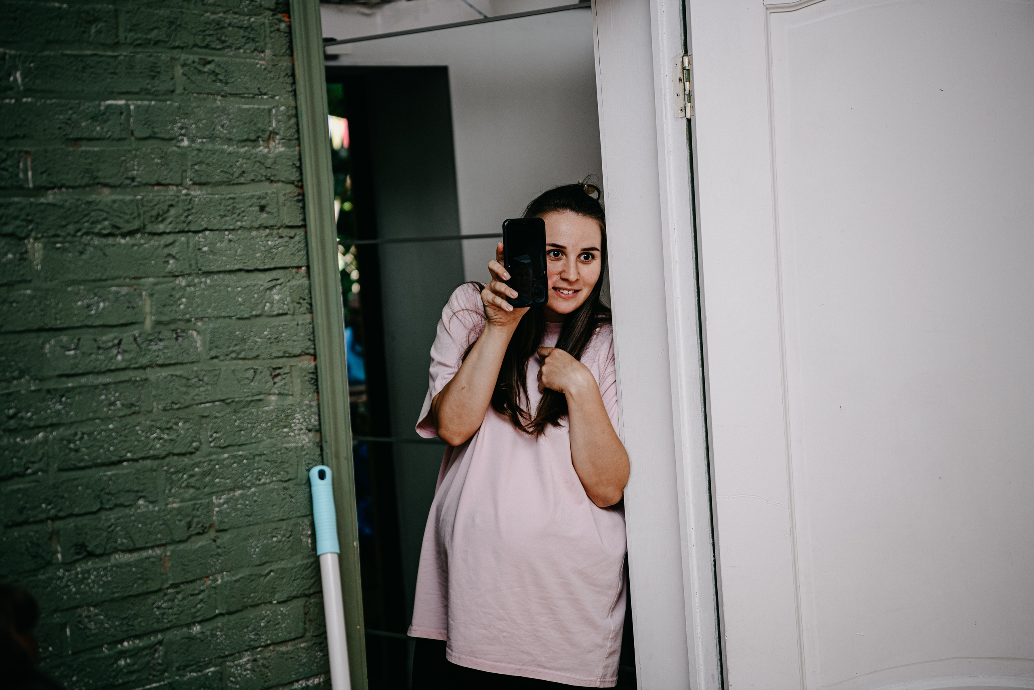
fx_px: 2011
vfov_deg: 19.5
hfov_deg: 28.8
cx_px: 517
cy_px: 345
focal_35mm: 70
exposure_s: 1/160
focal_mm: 70
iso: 125
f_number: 3.2
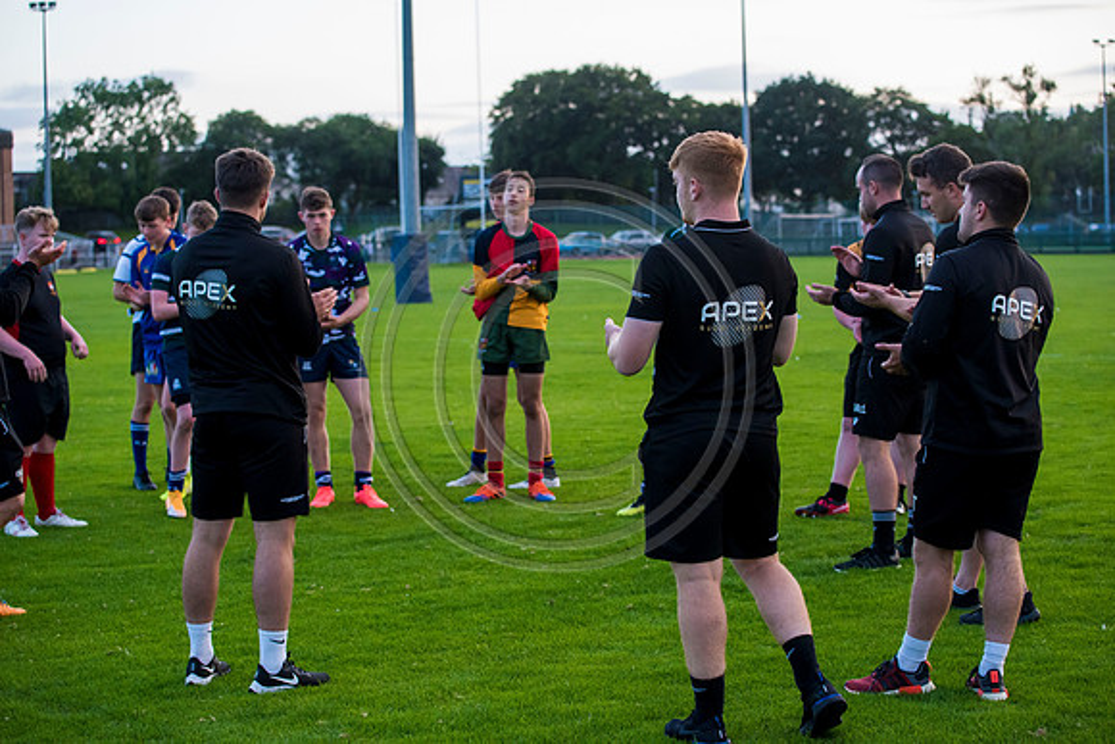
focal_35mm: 70
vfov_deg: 19.5
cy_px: 372
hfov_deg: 28.8
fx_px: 2168
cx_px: 558
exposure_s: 1/250
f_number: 4.5
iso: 1600
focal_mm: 70
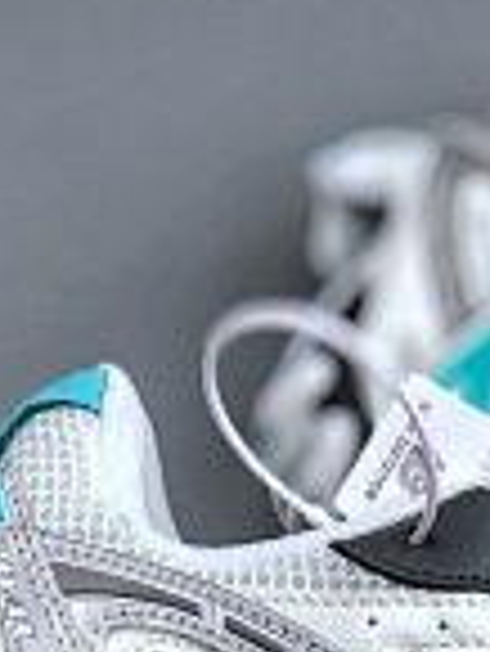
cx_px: 474
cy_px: 769
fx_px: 3713
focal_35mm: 197
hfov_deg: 7.5
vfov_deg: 9.9
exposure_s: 1/100
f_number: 2.8
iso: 25
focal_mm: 6.6
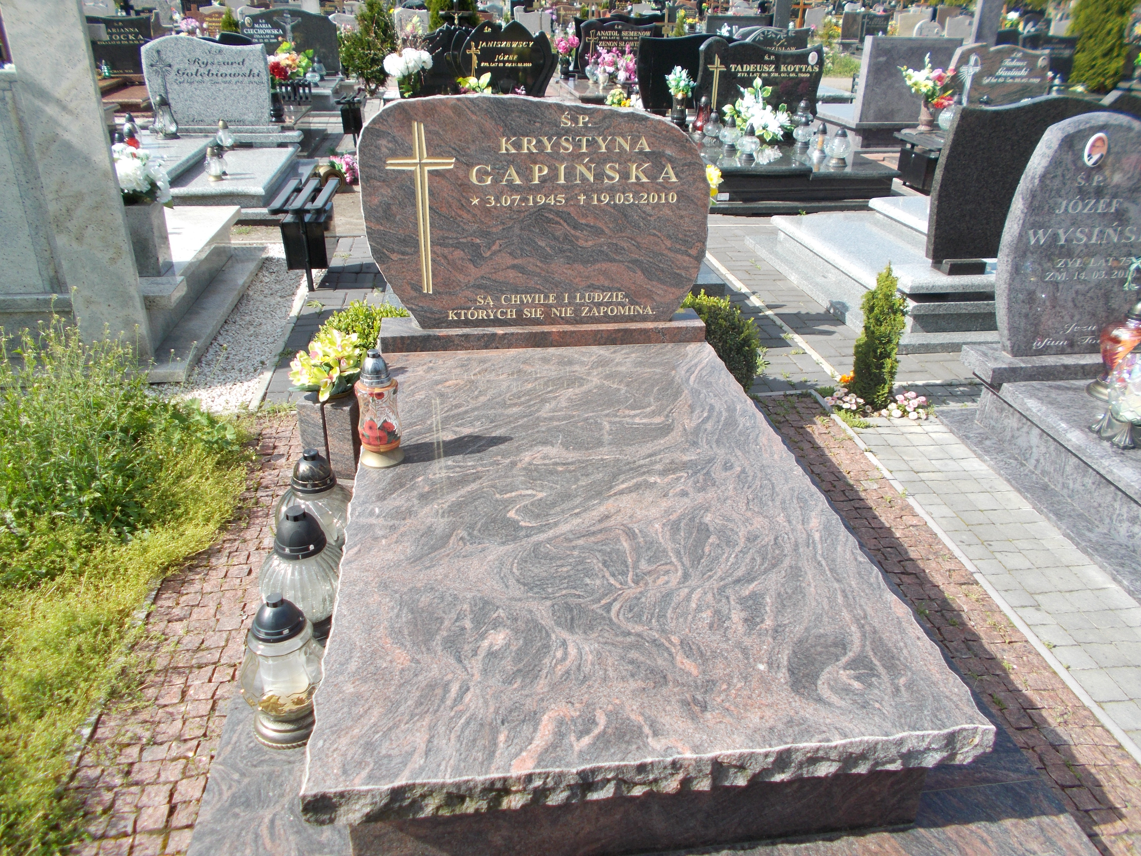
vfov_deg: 53.1
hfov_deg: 67.3
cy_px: 428
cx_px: 570
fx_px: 857
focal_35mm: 26
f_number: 3.2
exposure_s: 1/500
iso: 80
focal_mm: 4.6
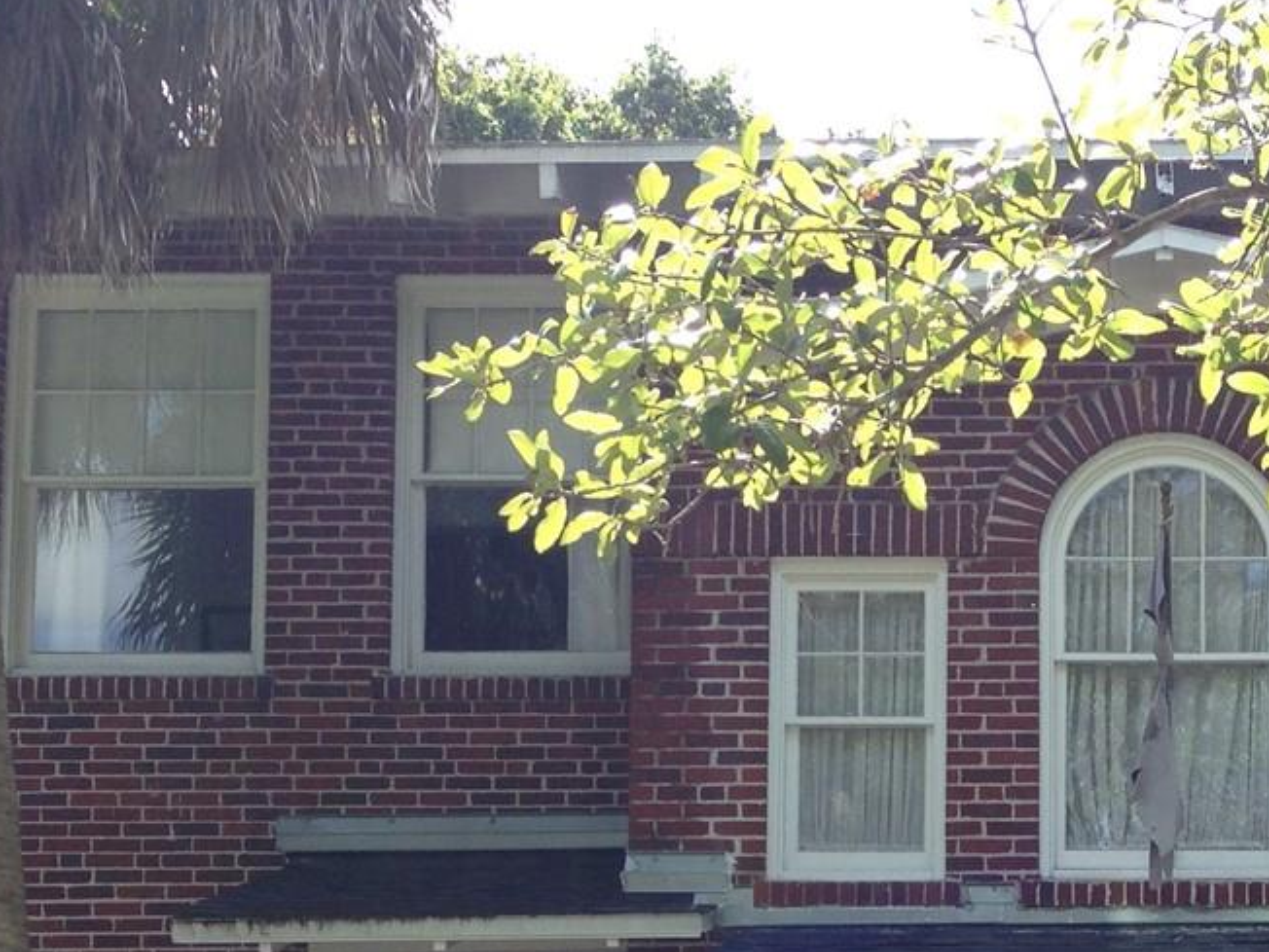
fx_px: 2969
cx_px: 1220
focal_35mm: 81
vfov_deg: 17.4
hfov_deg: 23.3
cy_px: 1149
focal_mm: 4.12
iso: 50
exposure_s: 1/279
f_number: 2.4
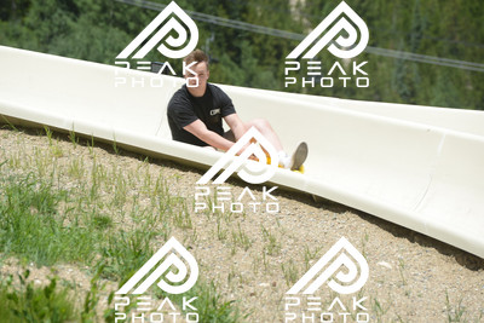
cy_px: 162
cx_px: 242
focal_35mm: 195
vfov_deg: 7.0
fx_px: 2622
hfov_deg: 10.5
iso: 180
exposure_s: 1/640
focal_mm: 195
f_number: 6.3
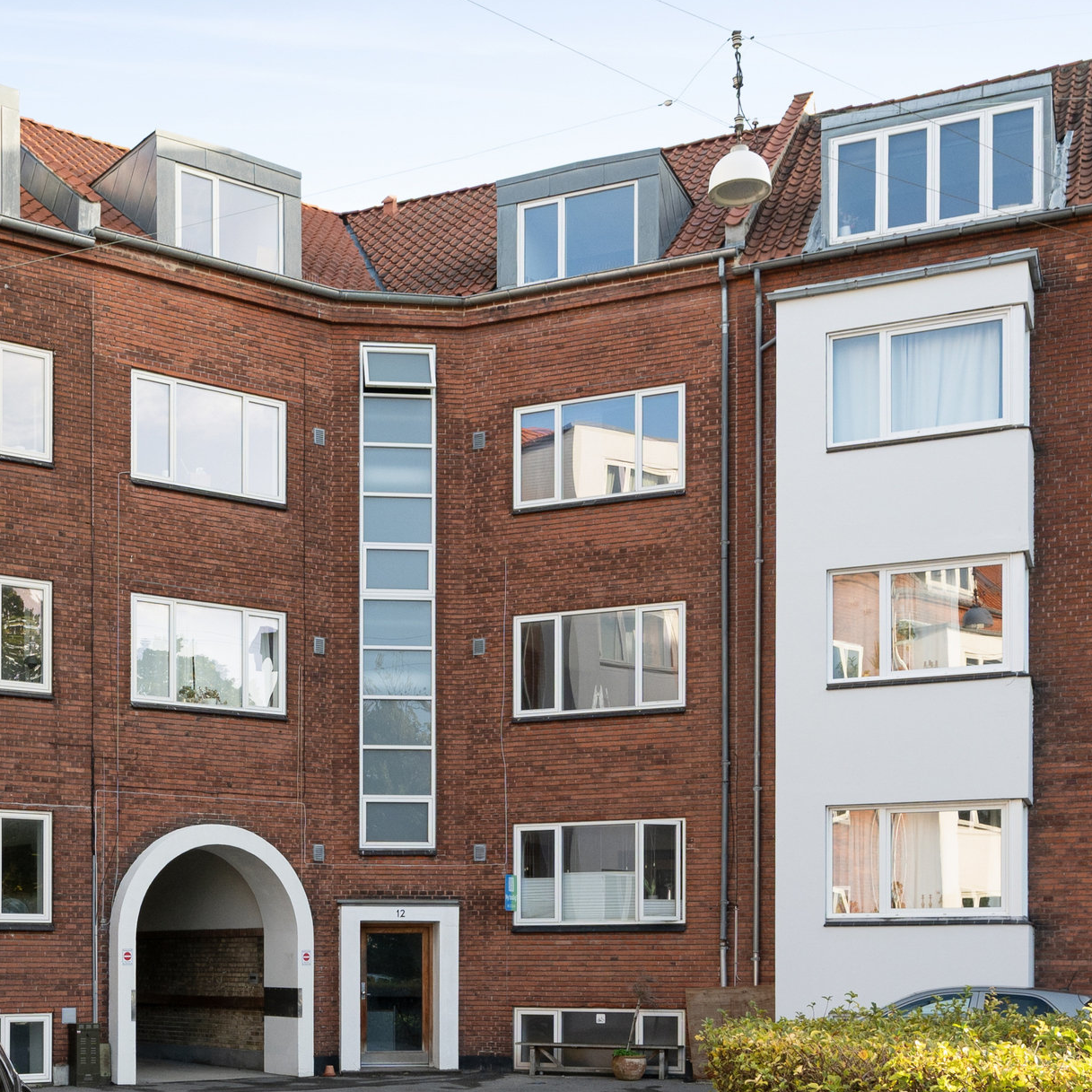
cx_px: 287
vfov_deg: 36.9
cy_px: 770
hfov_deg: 36.7
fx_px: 1608
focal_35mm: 45
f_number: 6.3
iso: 720
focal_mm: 21.5
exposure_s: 1/400
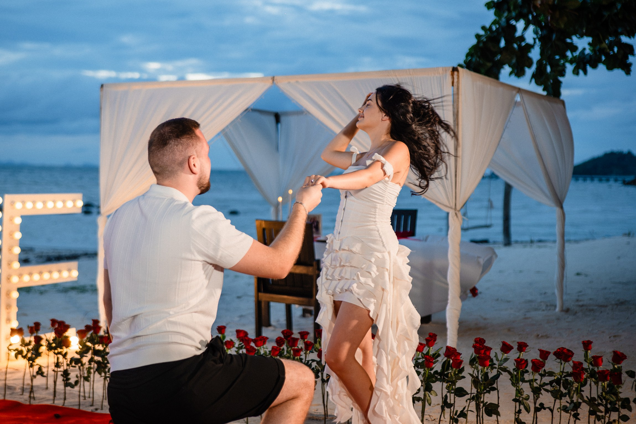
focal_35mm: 57
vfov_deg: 23.6
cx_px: 293
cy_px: 192
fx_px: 1014
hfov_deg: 34.8
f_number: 2.2
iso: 1000
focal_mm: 50
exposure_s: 1/320
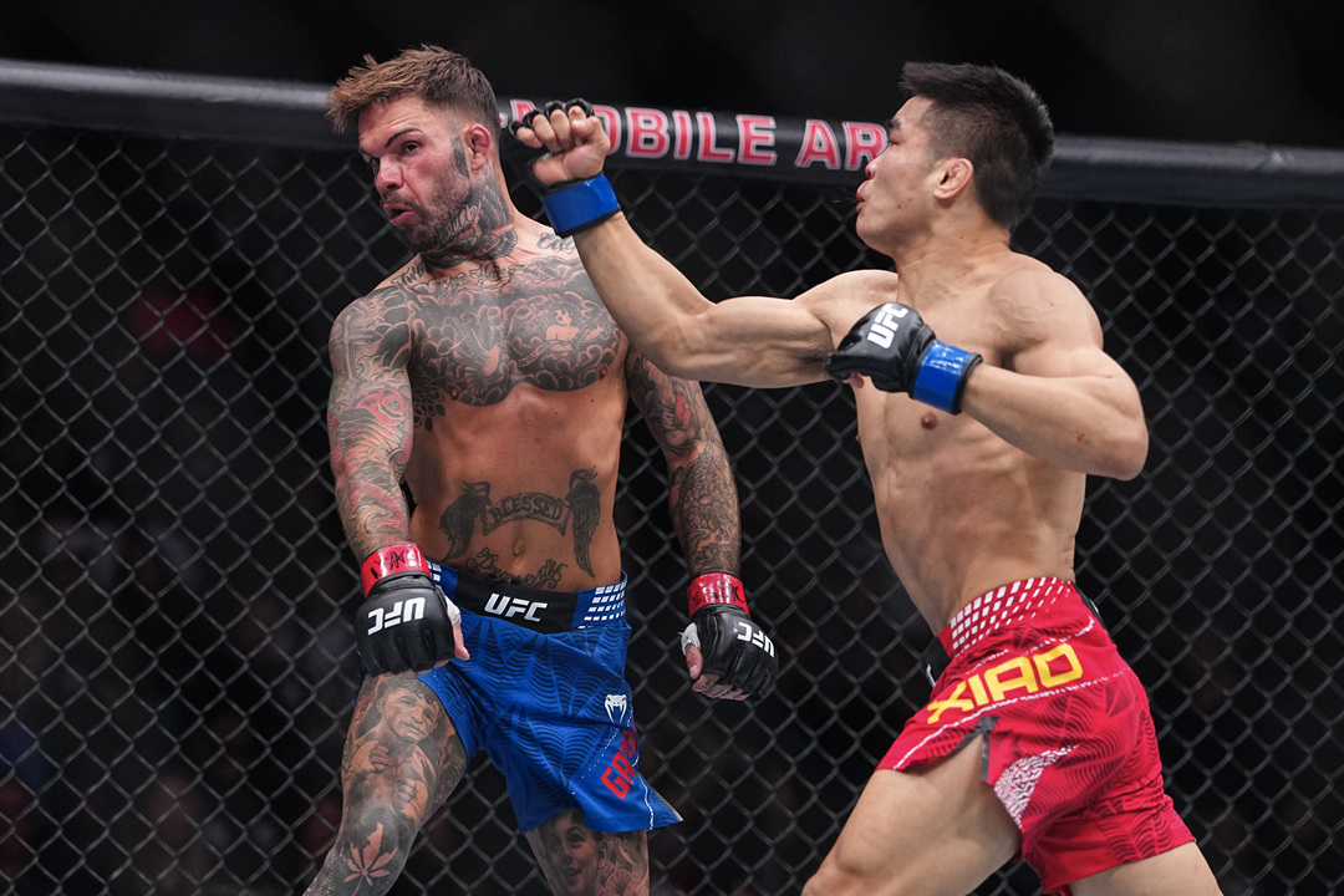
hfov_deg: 19.6
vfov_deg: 13.2
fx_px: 3882
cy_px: 448
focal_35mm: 104
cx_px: 672
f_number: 2.2
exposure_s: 1/1600
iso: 2000
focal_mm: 104
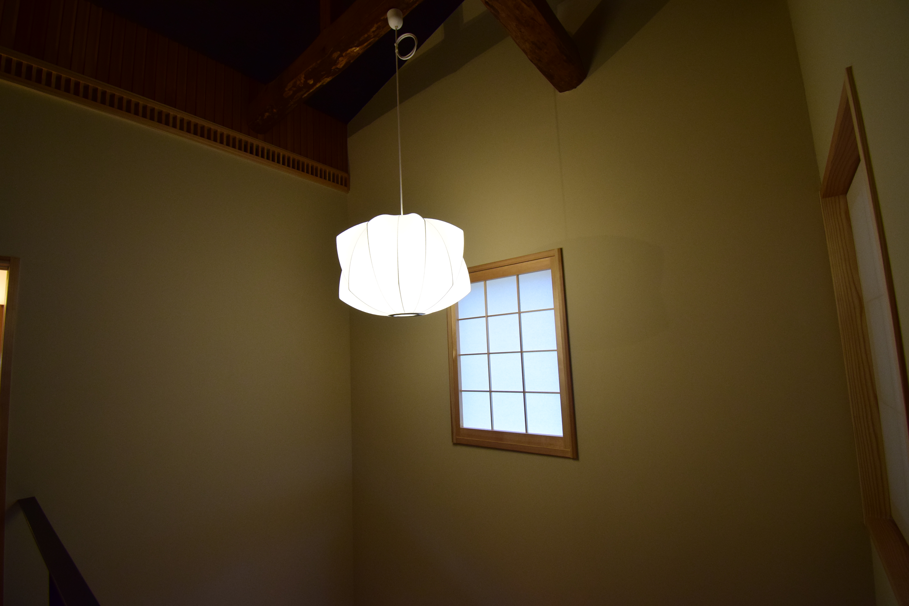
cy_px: 303
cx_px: 454
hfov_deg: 100.4
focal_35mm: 15
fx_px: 379
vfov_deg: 77.4
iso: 1000
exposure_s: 1/45
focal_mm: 10
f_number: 5.6
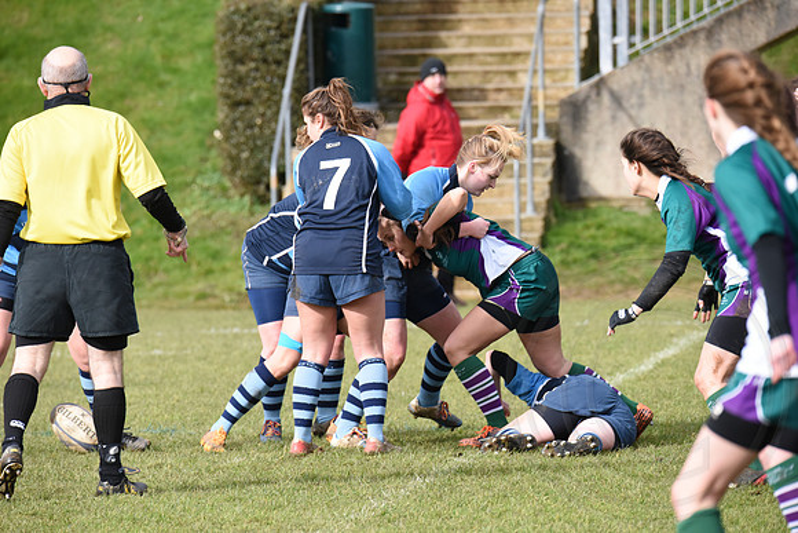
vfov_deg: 3.4
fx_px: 8868
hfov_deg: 5.2
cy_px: 266
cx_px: 399
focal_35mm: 400
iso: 2000
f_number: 9
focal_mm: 400
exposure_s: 1/1250
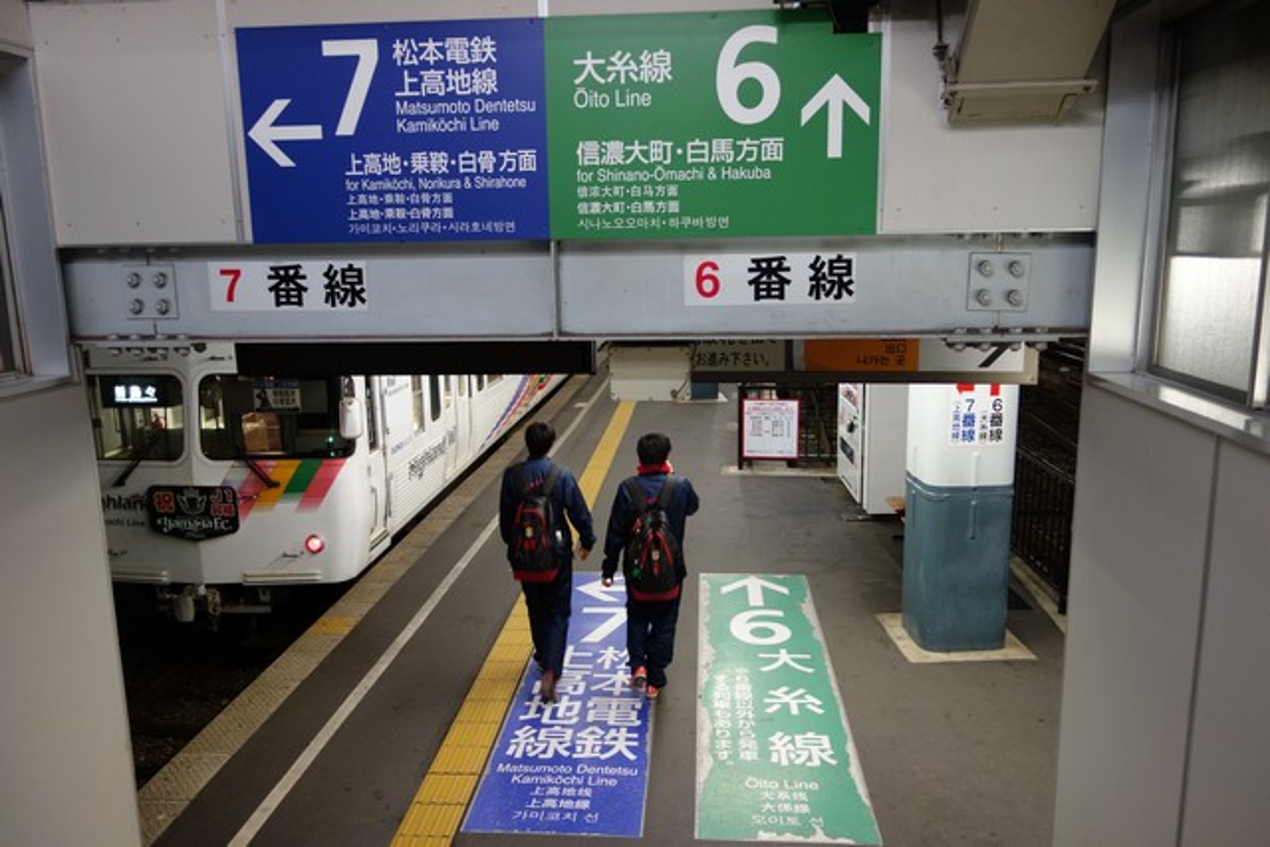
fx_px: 988
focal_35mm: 28
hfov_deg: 65.5
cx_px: 635
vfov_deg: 46.4
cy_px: 424
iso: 250
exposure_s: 1/30
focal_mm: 10.4
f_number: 1.8
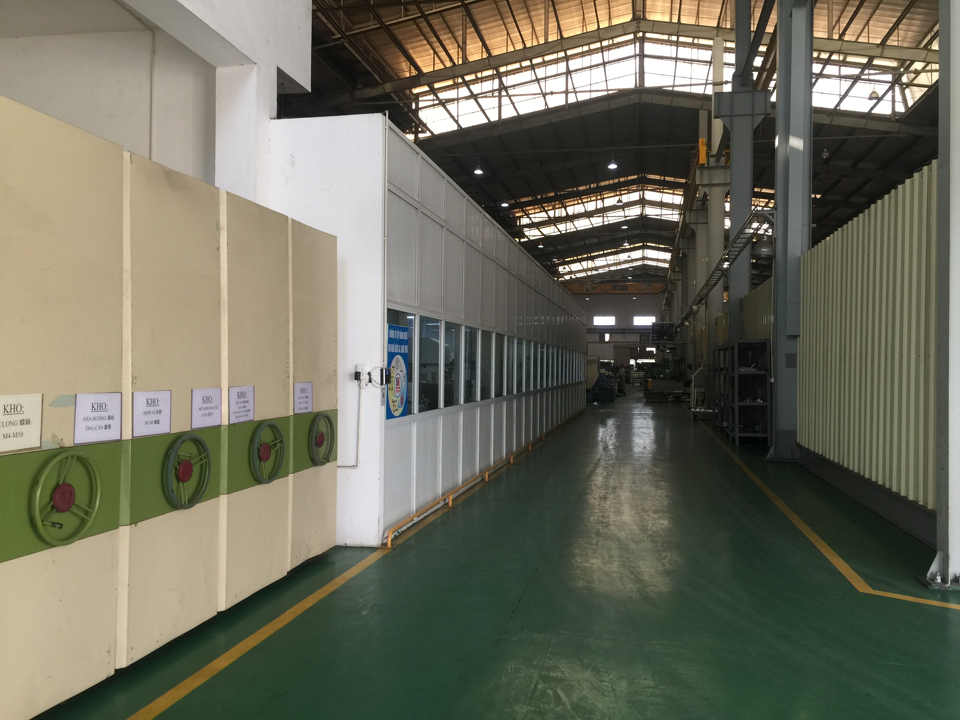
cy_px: 360
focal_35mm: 29
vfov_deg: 48.2
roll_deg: -1.8
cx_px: 480
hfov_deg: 61.7
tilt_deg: +1.0
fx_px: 804
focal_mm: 4.15
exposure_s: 1/33
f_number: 2.2
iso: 32
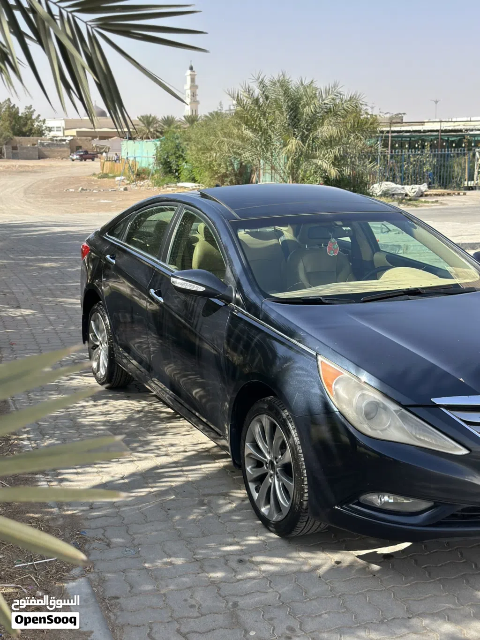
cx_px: 240
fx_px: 887
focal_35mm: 48
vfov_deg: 39.7
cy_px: 320
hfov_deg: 30.3
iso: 80
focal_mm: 6.86
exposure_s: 1/1848
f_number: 1.78
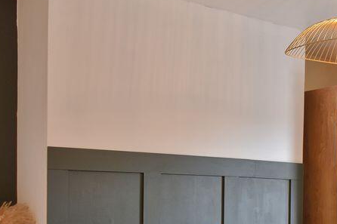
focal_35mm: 62
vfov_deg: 21.2
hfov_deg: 32.0
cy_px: 222
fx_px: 580
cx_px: 235
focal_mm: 18
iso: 360
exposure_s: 1/6
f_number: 13
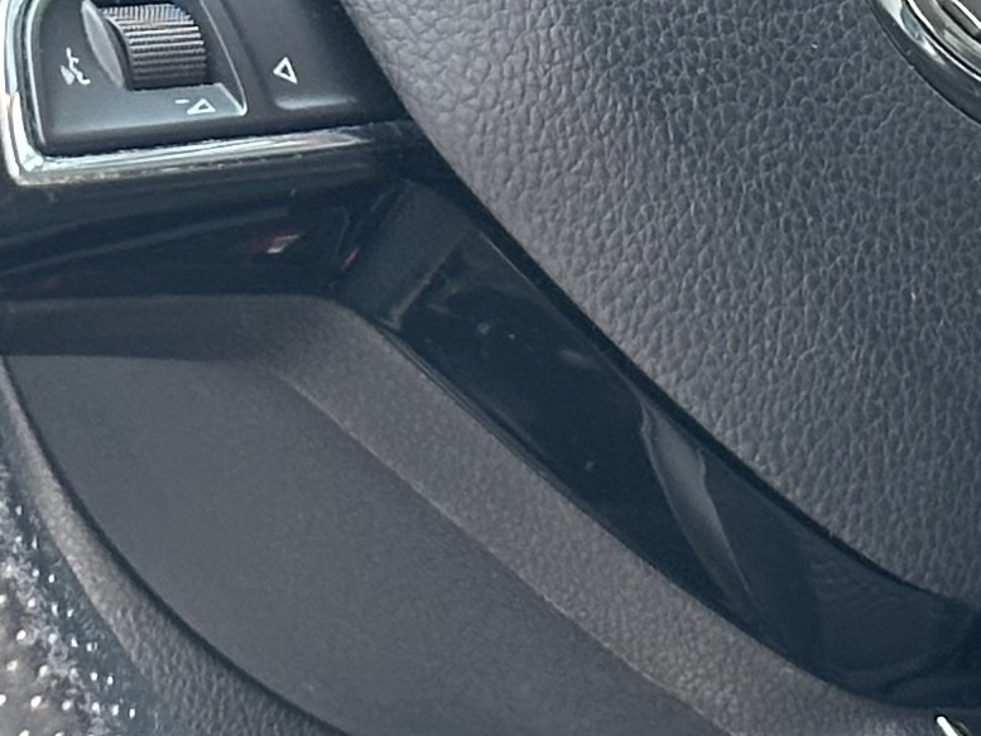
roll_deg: -3.0
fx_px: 7058
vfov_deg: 5.9
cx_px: 773
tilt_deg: -12.9
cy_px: -80
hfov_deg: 7.9
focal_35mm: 249
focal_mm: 6.86
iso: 200
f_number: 1.78
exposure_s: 1/60
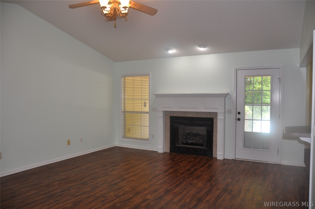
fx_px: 236
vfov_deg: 47.8
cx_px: 158
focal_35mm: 27
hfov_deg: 67.4
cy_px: 104
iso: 450
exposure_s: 1/125
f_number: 3.5
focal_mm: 18
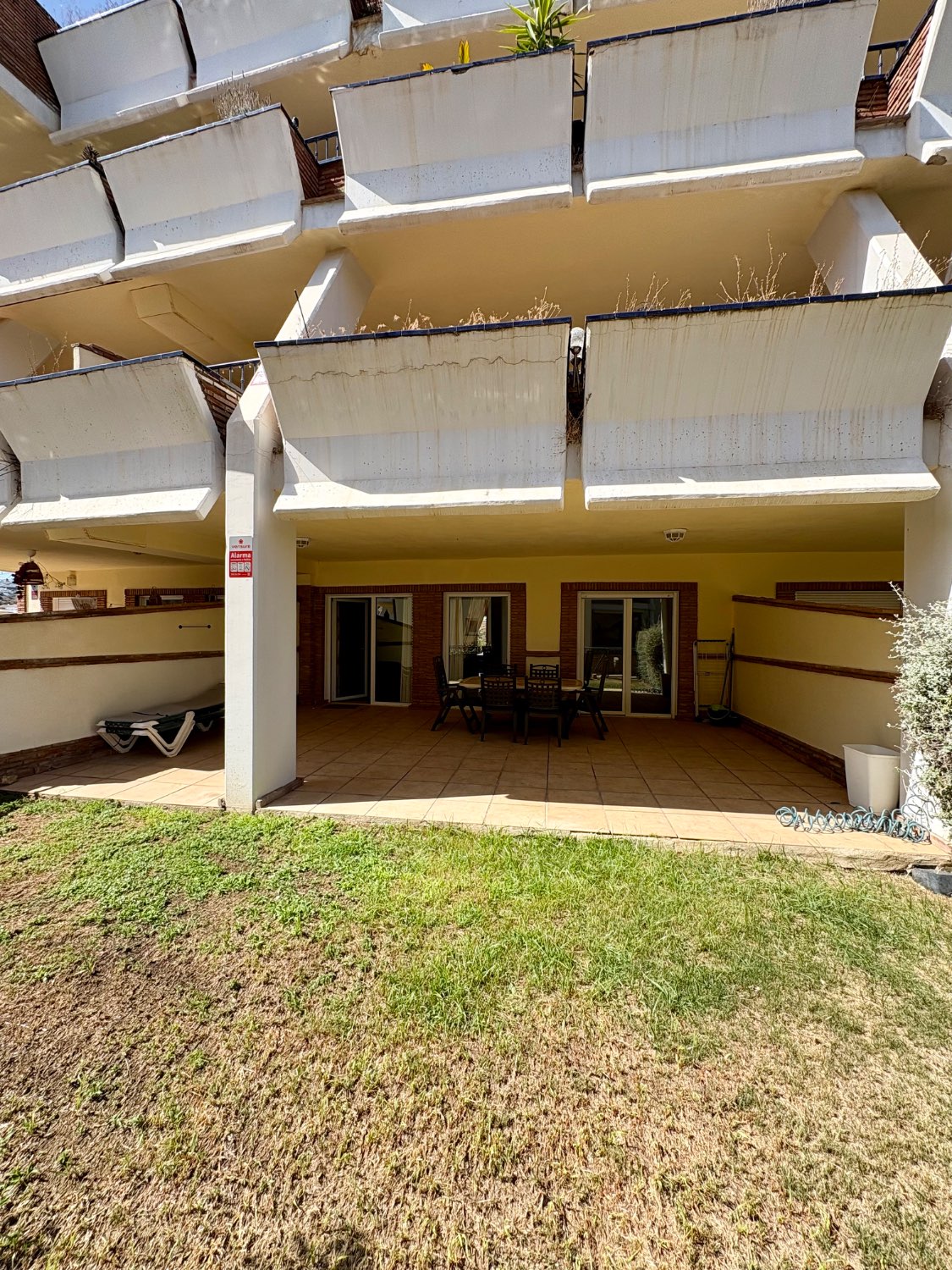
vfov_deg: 102.1
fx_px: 513
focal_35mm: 14
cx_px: 476
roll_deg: -0.3
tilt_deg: -0.2
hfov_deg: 85.7
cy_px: 635
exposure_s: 1/921
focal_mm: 2.22
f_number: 2.2
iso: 50
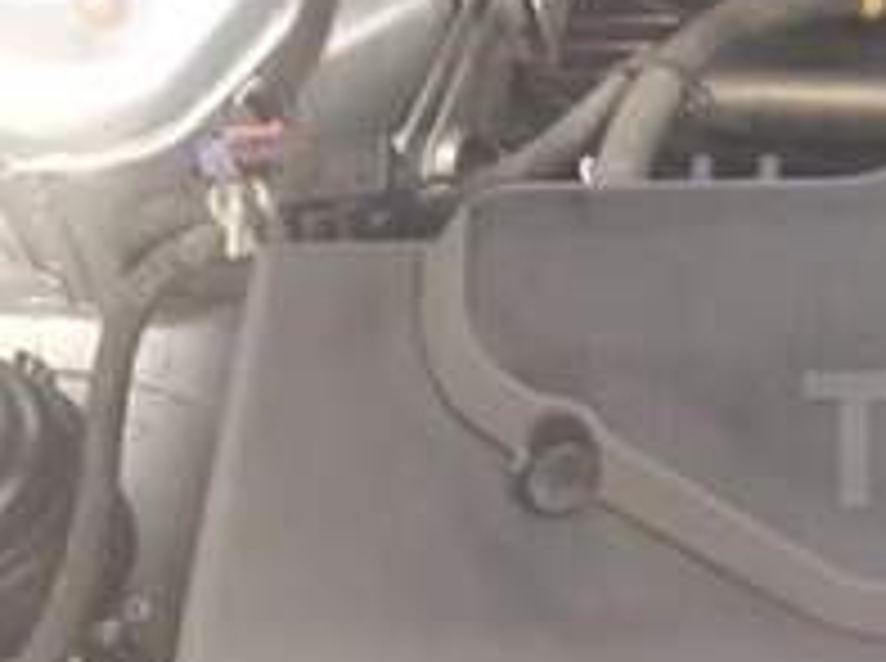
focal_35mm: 94
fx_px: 2402
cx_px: 1264
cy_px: 439
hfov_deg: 18.8
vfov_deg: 15.6
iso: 200
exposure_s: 1/17
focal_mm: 3.7
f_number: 1.9
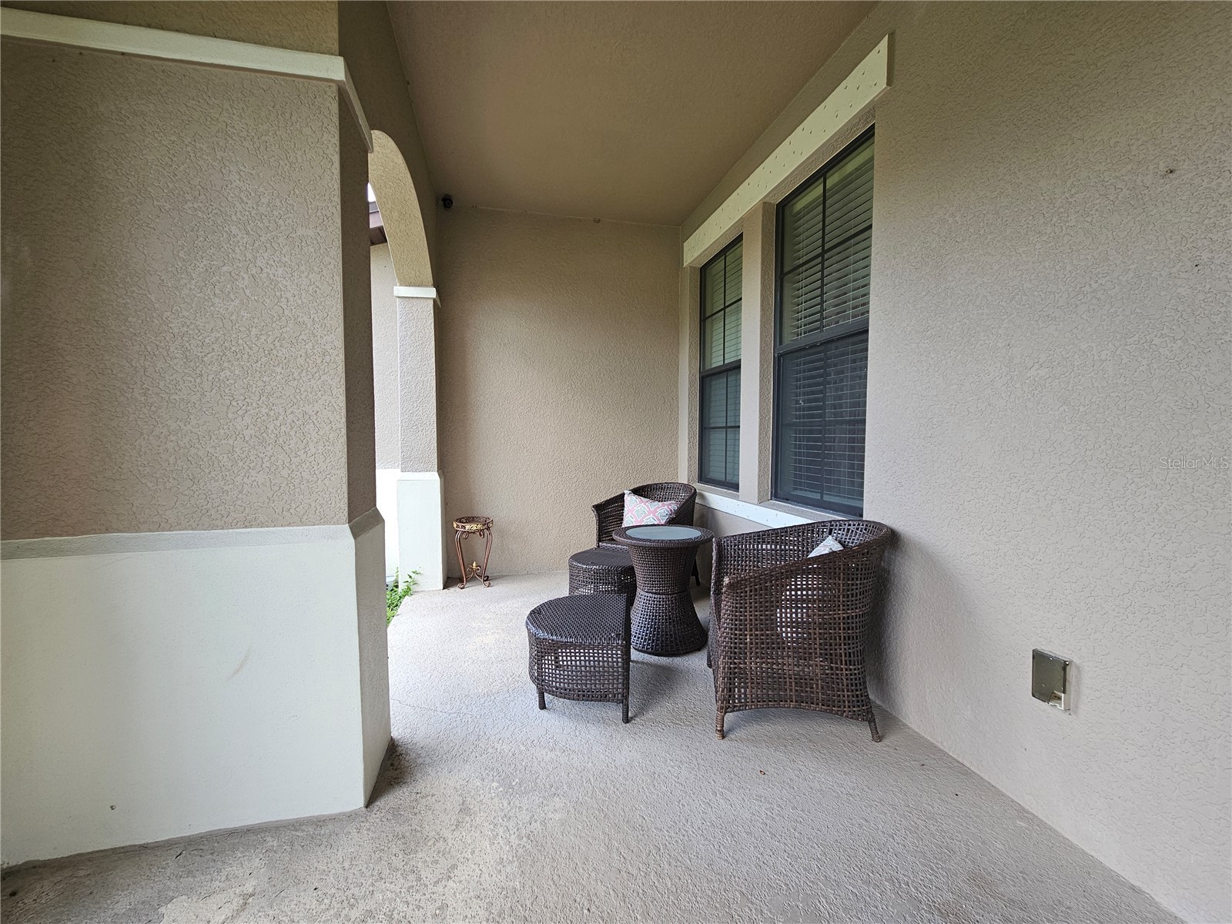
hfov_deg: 106.2
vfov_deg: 89.9
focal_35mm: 13
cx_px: 616
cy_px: 462
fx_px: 463
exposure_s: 1/120
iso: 50
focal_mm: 2.2
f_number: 2.2
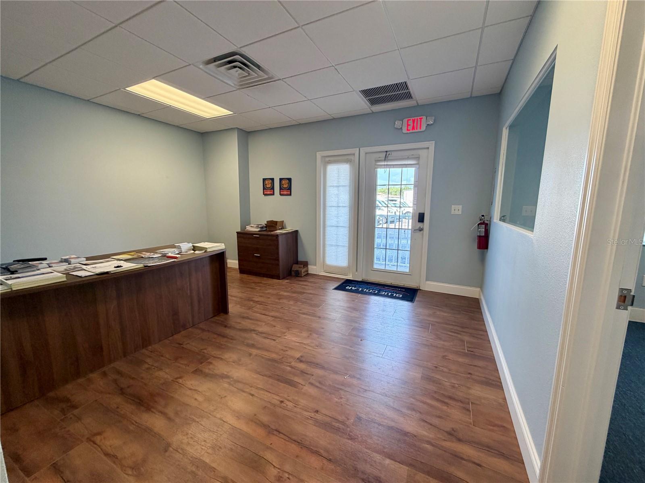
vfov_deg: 85.7
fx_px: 261
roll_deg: +0.6
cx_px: 322
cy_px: 242
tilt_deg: -8.8
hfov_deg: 102.1
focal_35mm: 14
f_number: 2.2
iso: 200
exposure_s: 1/120
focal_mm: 2.22
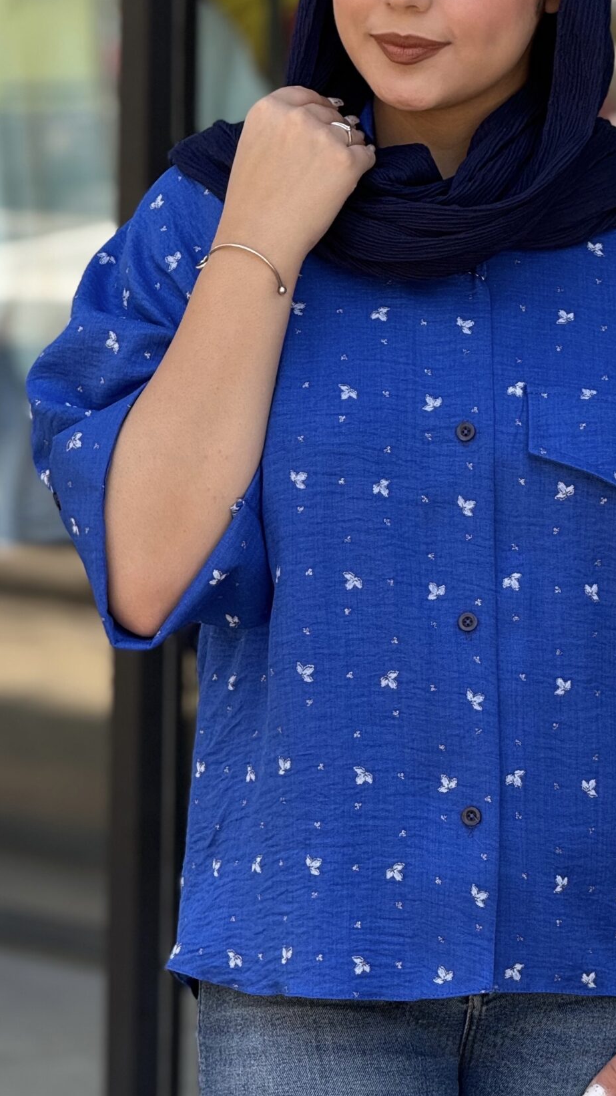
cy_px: 510
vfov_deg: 10.6
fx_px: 5924
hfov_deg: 5.9
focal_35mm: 204
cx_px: 479
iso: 50
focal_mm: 15.66
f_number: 2.8
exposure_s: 1/191
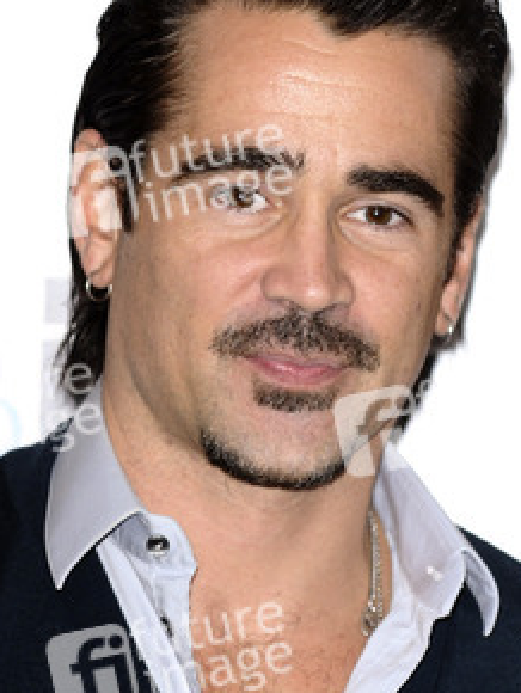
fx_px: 7367
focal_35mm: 368
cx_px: 240
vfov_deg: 5.4
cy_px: 301
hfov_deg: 4.1
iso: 320
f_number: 4.5
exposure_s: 1/200
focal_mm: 185
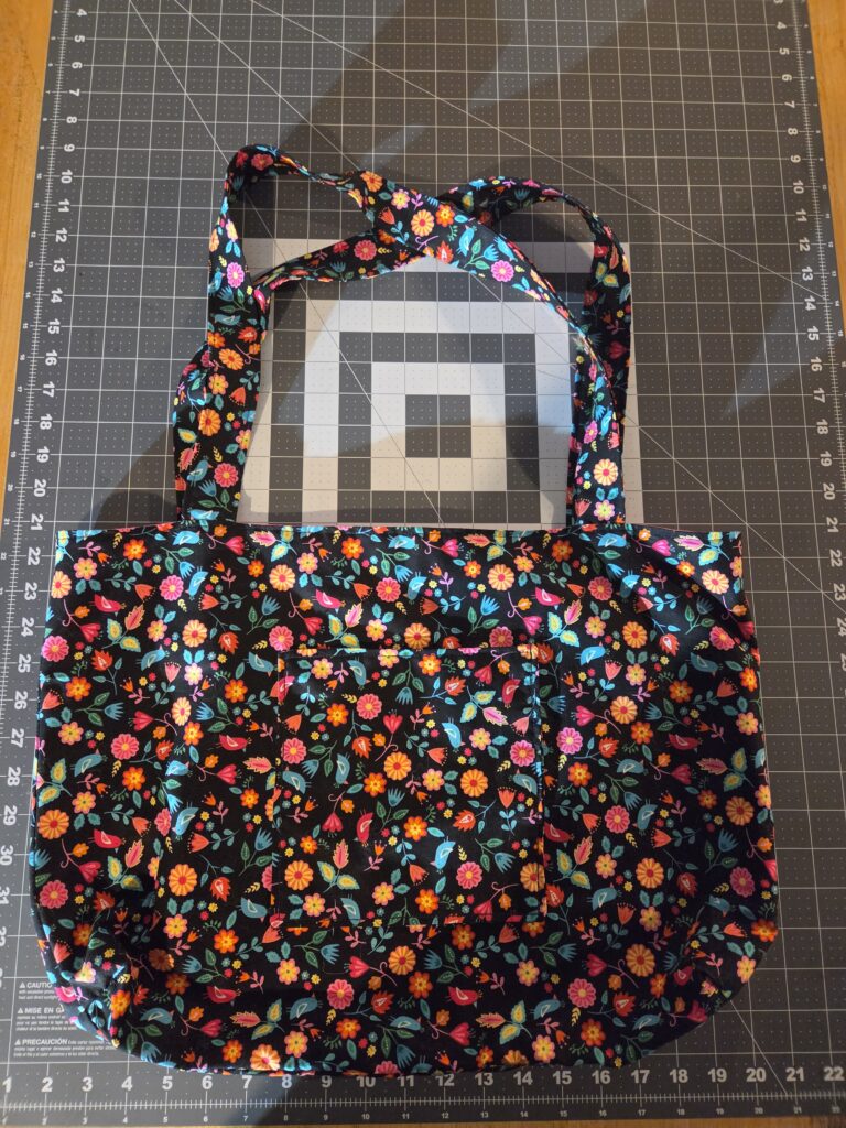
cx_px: 423
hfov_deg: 58.9
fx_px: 749
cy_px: 564
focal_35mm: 23
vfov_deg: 73.9
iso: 2000
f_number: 1.8
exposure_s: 1/120
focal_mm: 5.4
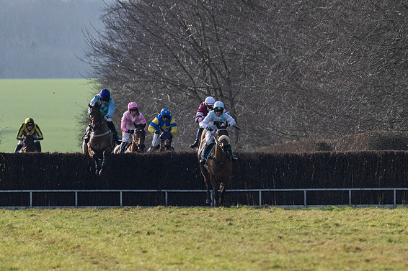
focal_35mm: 782
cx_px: 262
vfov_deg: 1.8
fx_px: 8860
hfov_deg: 2.6
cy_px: 144
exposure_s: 1/8000
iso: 800
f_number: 4
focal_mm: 280
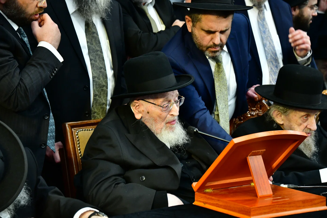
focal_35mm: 90
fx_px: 817
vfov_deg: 15.2
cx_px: 164
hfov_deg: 22.6
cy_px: 109
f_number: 5.6
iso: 2500
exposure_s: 1/200
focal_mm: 90
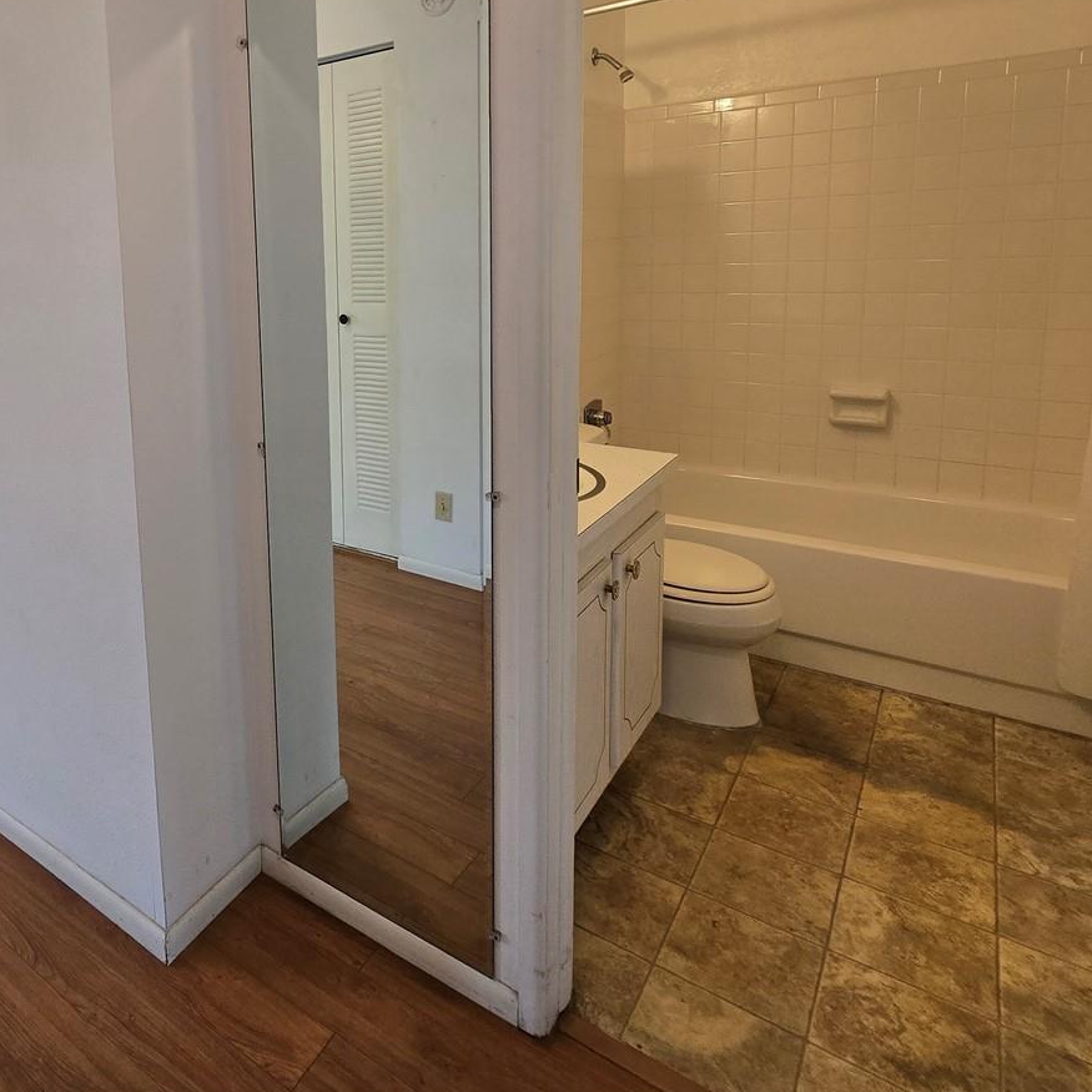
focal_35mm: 21
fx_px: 749
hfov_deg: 65.5
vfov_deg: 69.8
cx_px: 216
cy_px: 353
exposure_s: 1/60
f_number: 2.2
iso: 125
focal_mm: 2.2
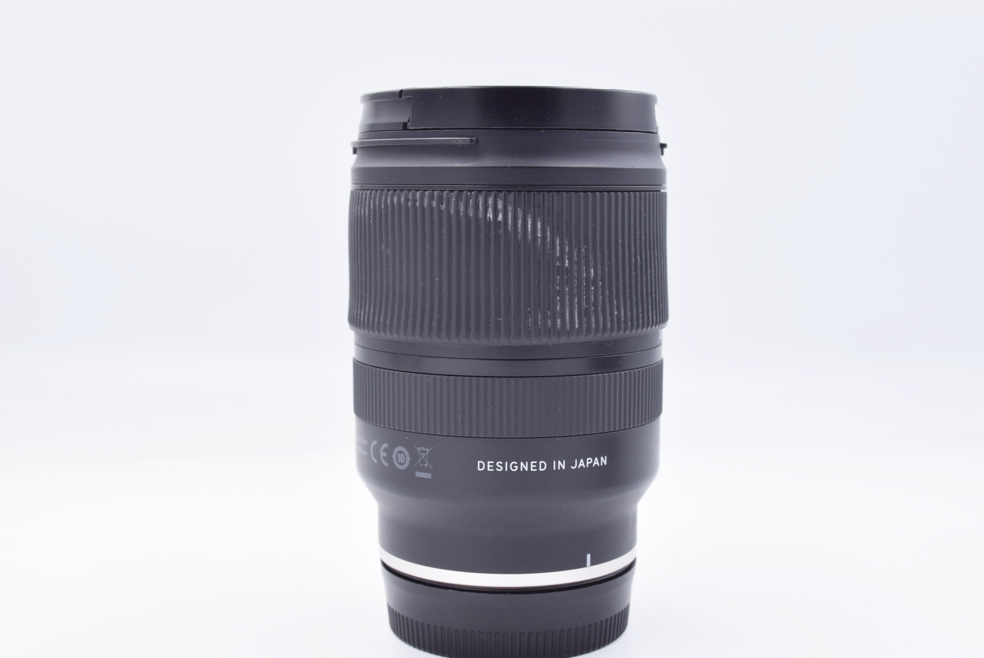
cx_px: 519
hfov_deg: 39.1
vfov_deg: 26.7
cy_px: 361
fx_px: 1384
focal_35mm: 51
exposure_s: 1/125
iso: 400
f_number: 7.1
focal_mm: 29
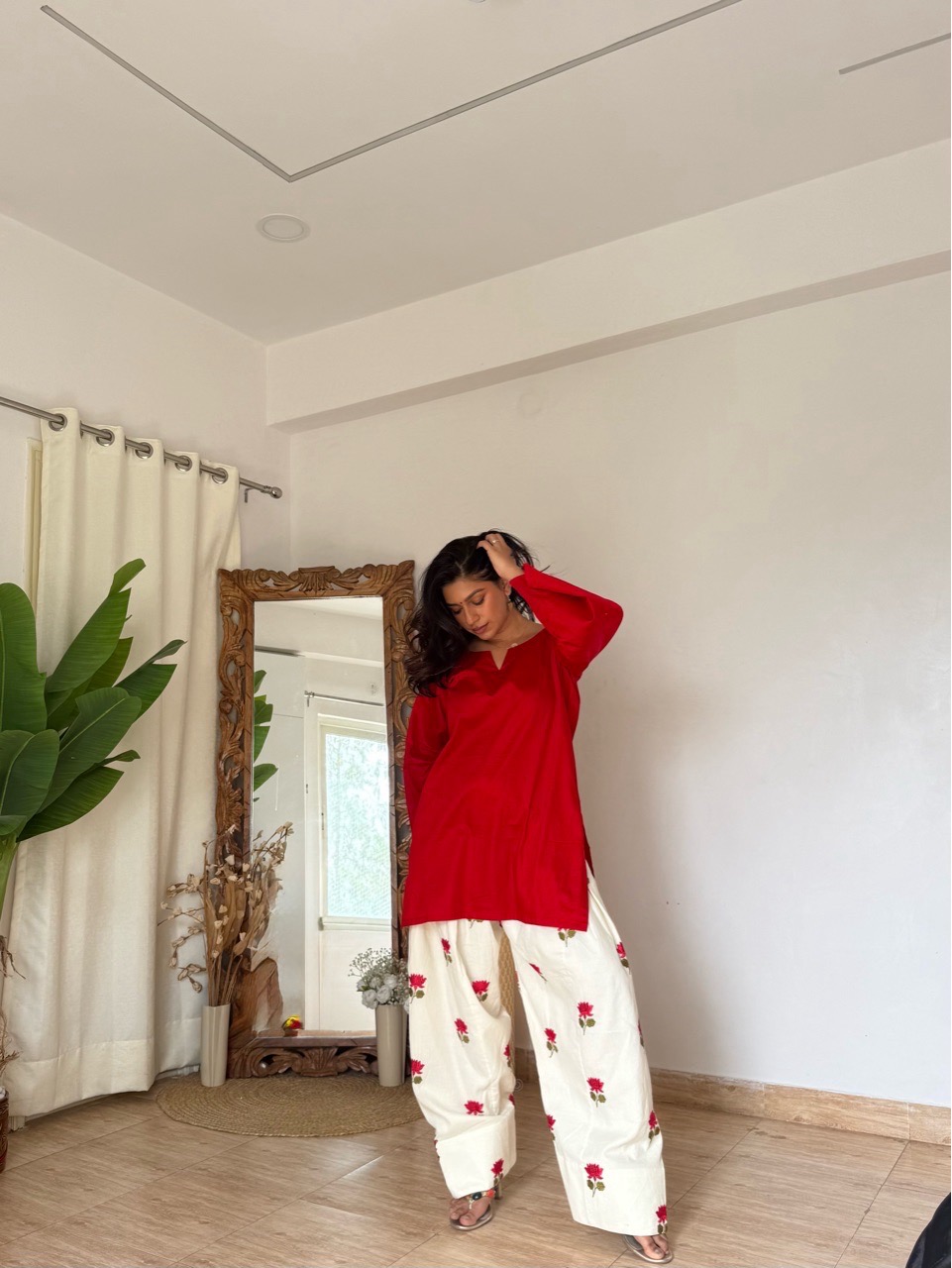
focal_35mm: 24
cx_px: 476
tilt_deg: +6.4
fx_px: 879
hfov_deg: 56.8
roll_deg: +0.4
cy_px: 634
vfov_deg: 71.6
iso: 80
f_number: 1.78
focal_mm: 6.76
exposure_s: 1/234
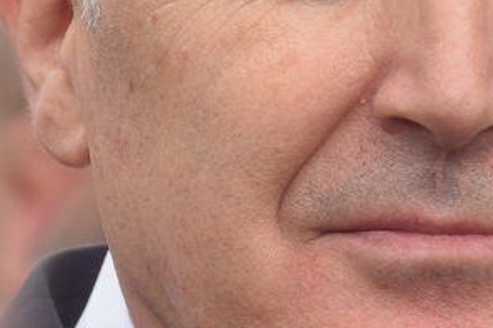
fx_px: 10607
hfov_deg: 2.7
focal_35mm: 775
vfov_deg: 1.8
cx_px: 335
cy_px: 82
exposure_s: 1/250
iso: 200
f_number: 5
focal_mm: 170
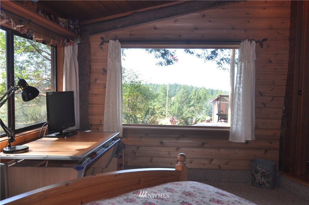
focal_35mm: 33
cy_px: 102
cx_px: 154
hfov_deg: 57.3
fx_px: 283
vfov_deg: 39.9
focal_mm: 22
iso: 500
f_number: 4
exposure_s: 1/125
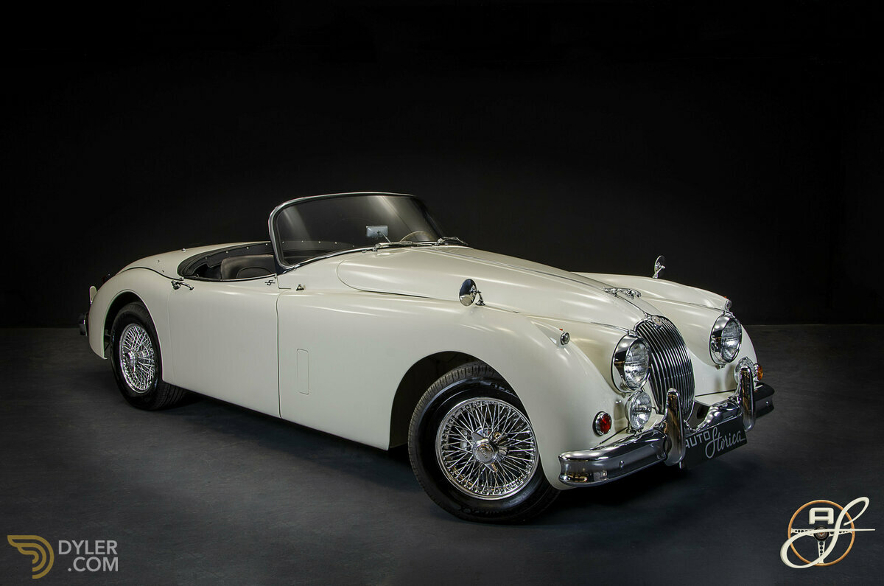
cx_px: 442
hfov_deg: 49.6
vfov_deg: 34.1
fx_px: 956
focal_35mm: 39
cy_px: 293
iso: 200
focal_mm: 26
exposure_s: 1/2
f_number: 13
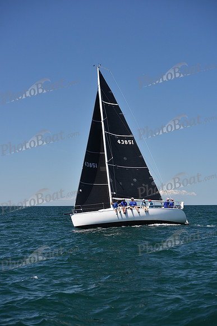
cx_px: 108
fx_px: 632
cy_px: 163
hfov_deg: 19.5
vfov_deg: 28.8
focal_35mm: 70
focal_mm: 70
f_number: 5
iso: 250
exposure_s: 1/800
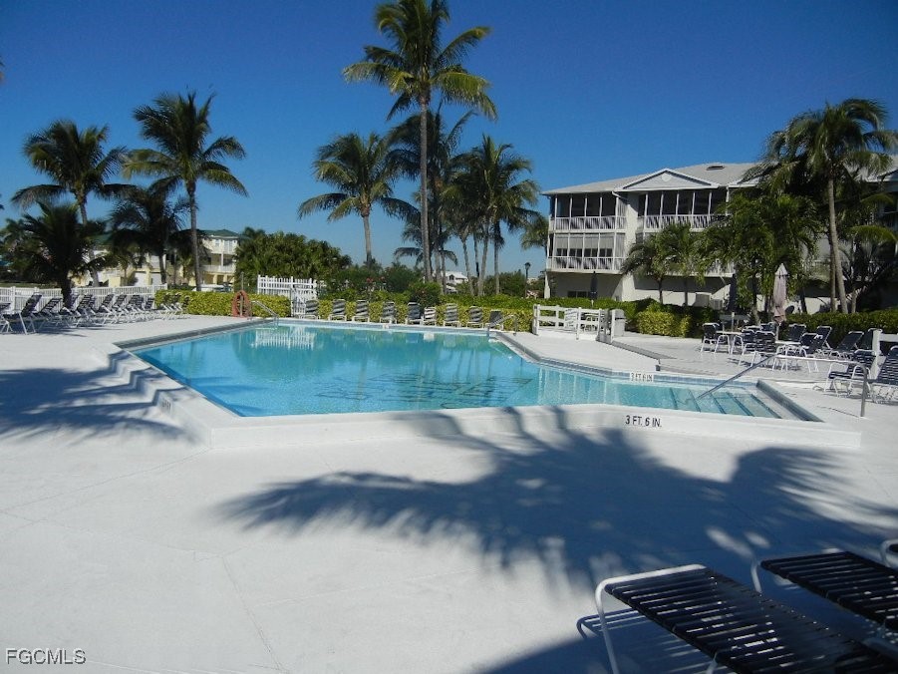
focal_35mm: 30
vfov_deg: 46.8
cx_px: 449
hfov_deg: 60.0
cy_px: 337
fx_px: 778
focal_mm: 5.4
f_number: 7
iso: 160
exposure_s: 1/1089
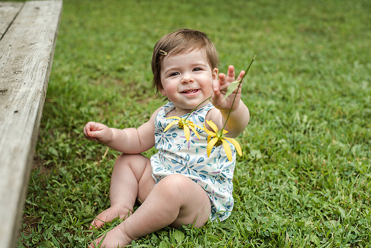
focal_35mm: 50
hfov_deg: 39.6
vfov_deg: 27.0
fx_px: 515
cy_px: 124
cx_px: 186
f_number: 3.5
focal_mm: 50
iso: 640
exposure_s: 1/1600
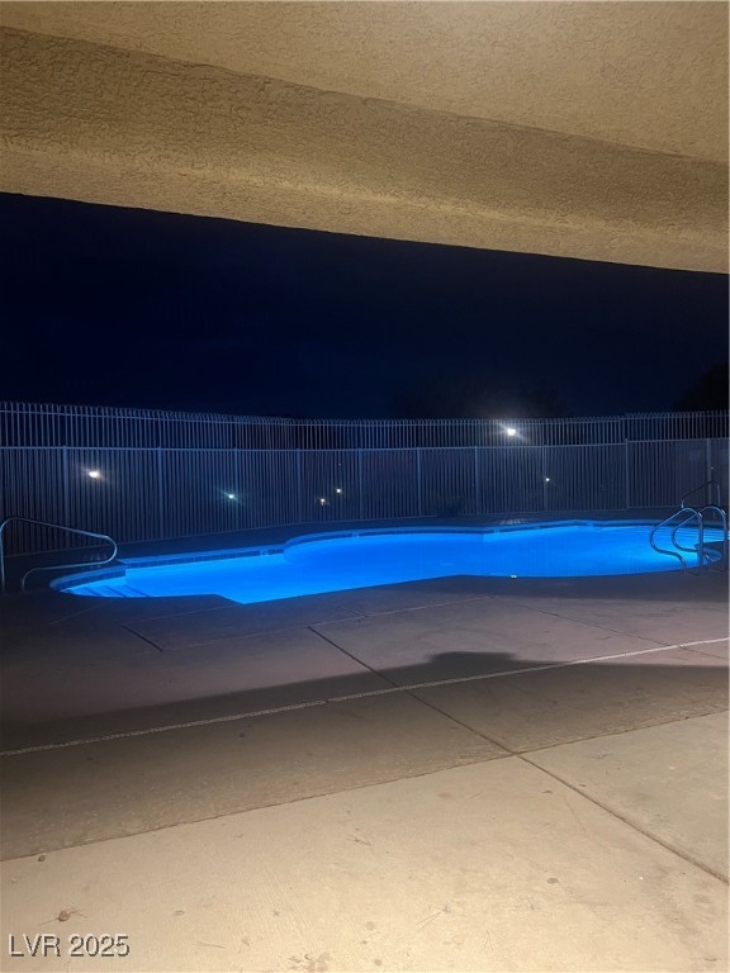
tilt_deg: -0.7
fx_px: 731
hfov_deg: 53.1
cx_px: 365
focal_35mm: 26
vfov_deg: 67.3
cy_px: 486
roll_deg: +0.1
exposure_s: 1/30
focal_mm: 5.7
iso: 500
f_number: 1.5
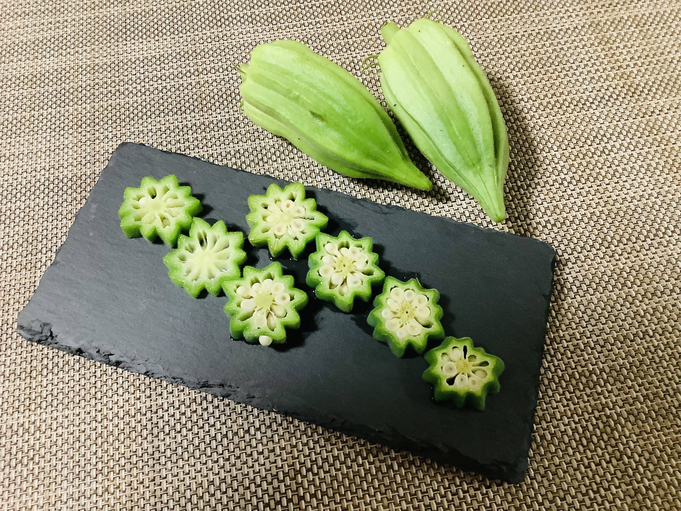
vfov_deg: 45.4
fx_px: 610
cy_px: 256
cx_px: 340
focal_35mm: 31
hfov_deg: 58.4
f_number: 2.4
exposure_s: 1/25
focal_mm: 3.3
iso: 400
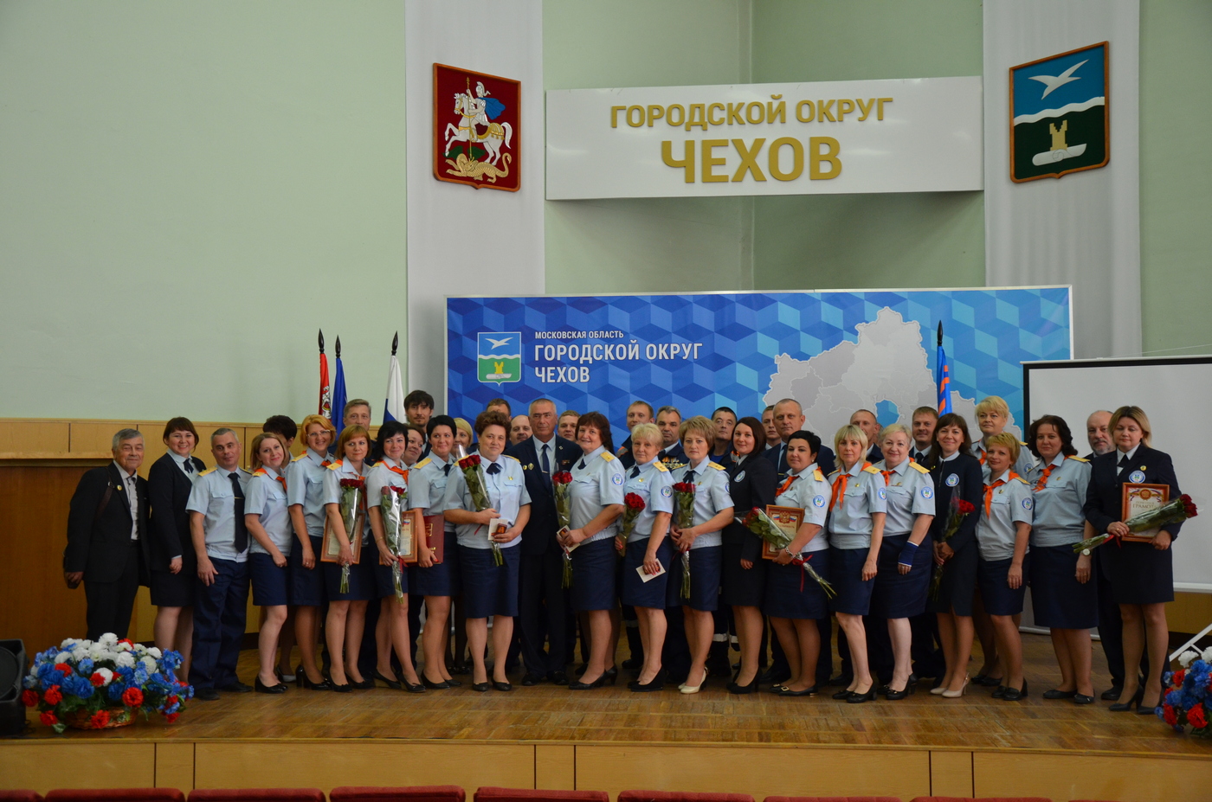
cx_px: 606
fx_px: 1411
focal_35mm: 42
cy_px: 401
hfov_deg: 46.5
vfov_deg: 31.8
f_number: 4
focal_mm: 28
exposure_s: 1/60
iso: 720
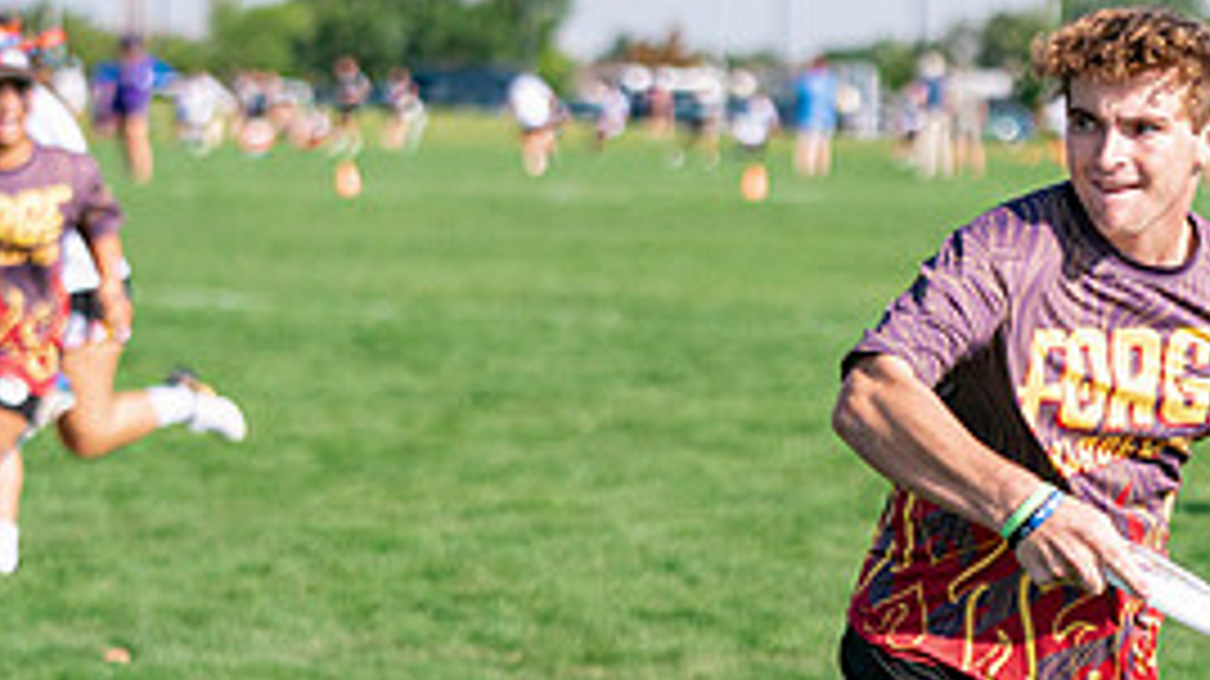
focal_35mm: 181
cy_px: 507
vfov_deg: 6.7
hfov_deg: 11.8
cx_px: 1080
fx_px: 5804
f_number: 2.8
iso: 1000
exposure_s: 1/16000
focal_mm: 80
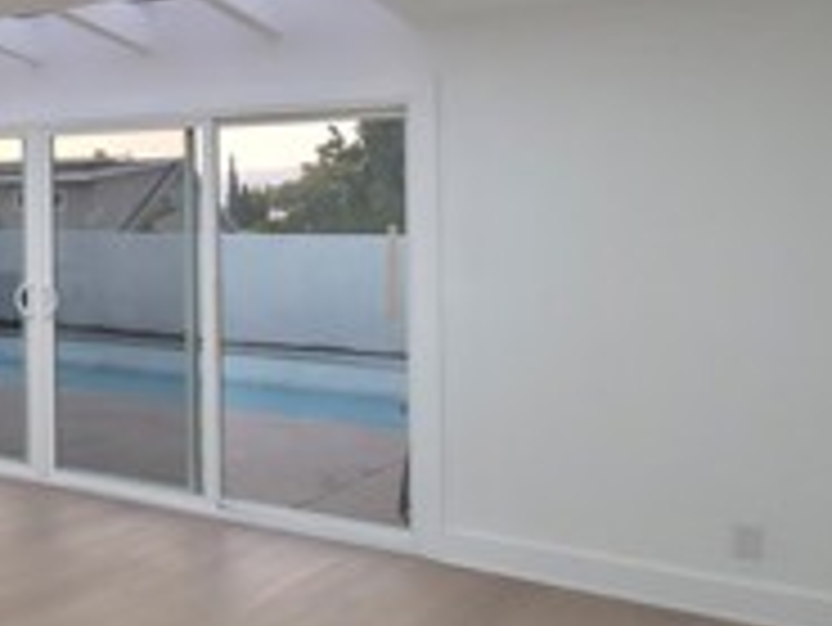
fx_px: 1082
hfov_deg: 29.3
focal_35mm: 45
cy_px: 176
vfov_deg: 31.8
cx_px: -364
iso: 100
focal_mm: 2.2
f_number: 1.9
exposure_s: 1/60
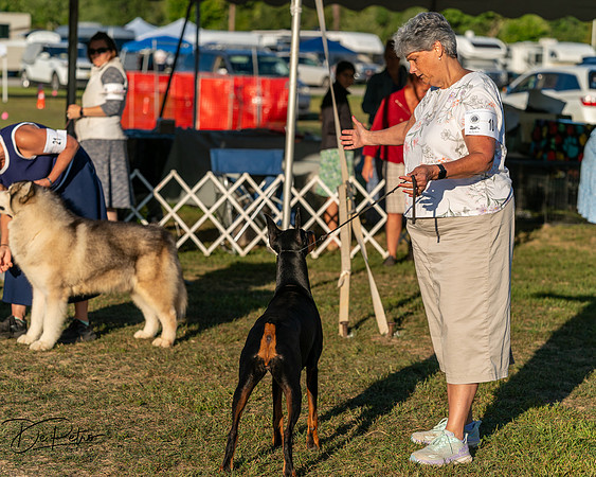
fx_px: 2204
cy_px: 238
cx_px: 298
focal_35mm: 125
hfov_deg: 15.4
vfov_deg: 12.3
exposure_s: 1/1250
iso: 125
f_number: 4.5
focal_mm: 111
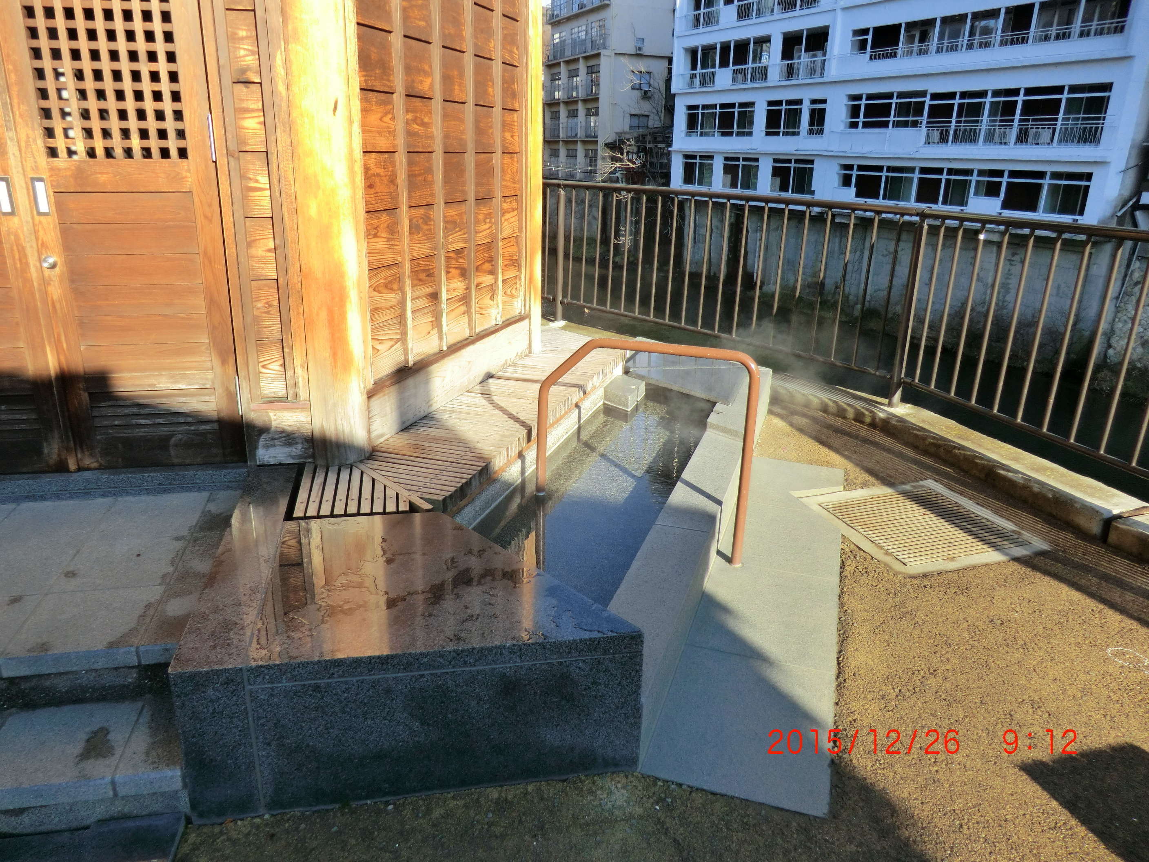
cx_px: 574
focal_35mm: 24
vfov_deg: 56.8
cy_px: 431
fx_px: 797
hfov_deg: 71.6
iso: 80
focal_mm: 4.3
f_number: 3.2
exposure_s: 1/400
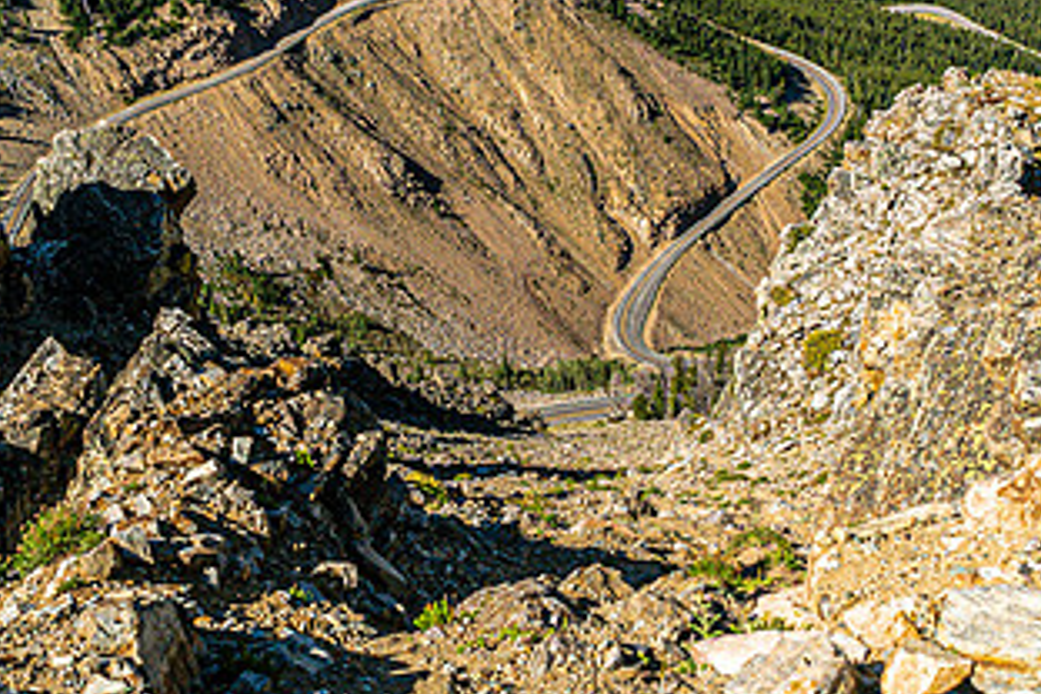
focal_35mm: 52
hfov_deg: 38.0
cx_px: 407
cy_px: 282
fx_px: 1504
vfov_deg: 25.9
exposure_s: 1/2000
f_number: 7.1
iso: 400
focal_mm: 28
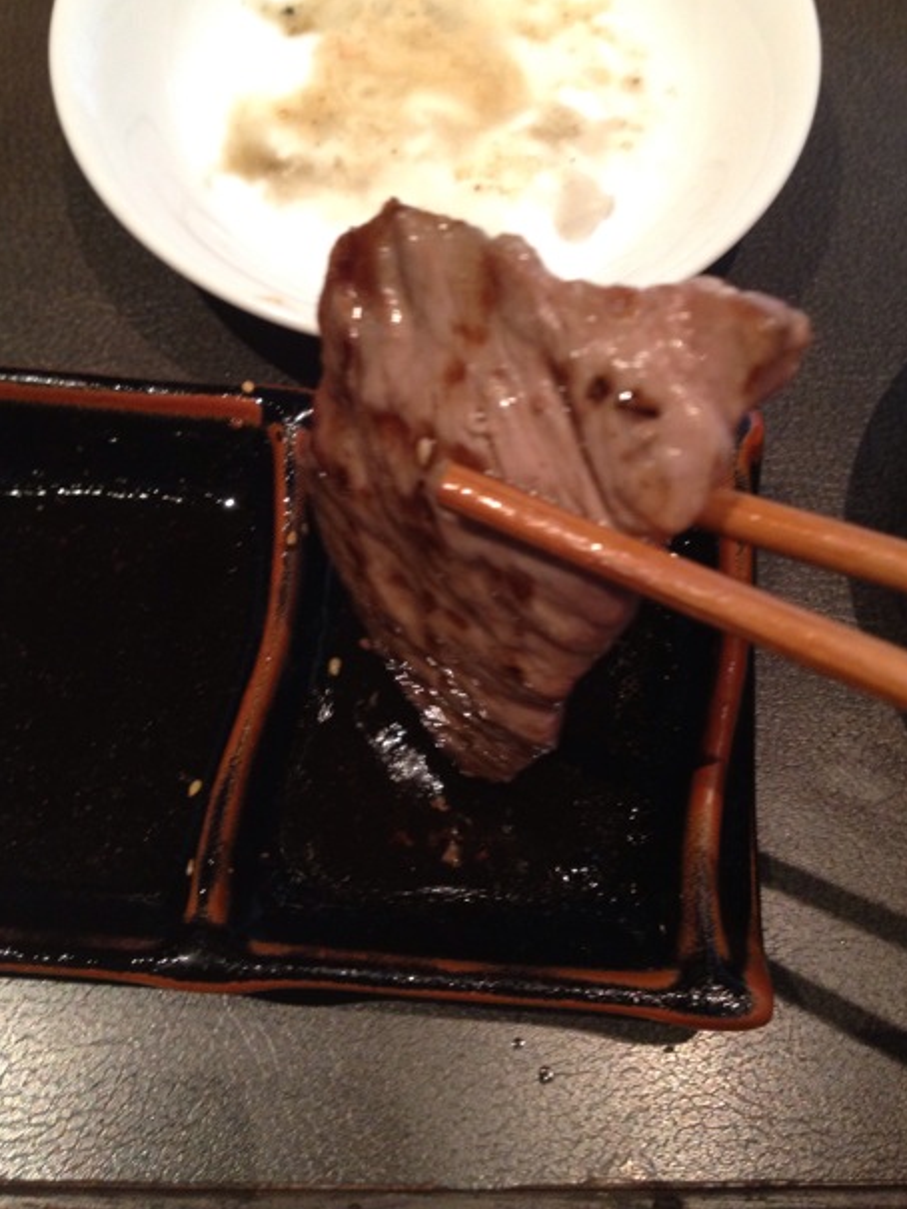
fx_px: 1292
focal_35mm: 37
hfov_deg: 38.7
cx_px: 463
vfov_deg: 50.1
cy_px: 572
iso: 250
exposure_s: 1/20
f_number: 2.4
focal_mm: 4.28
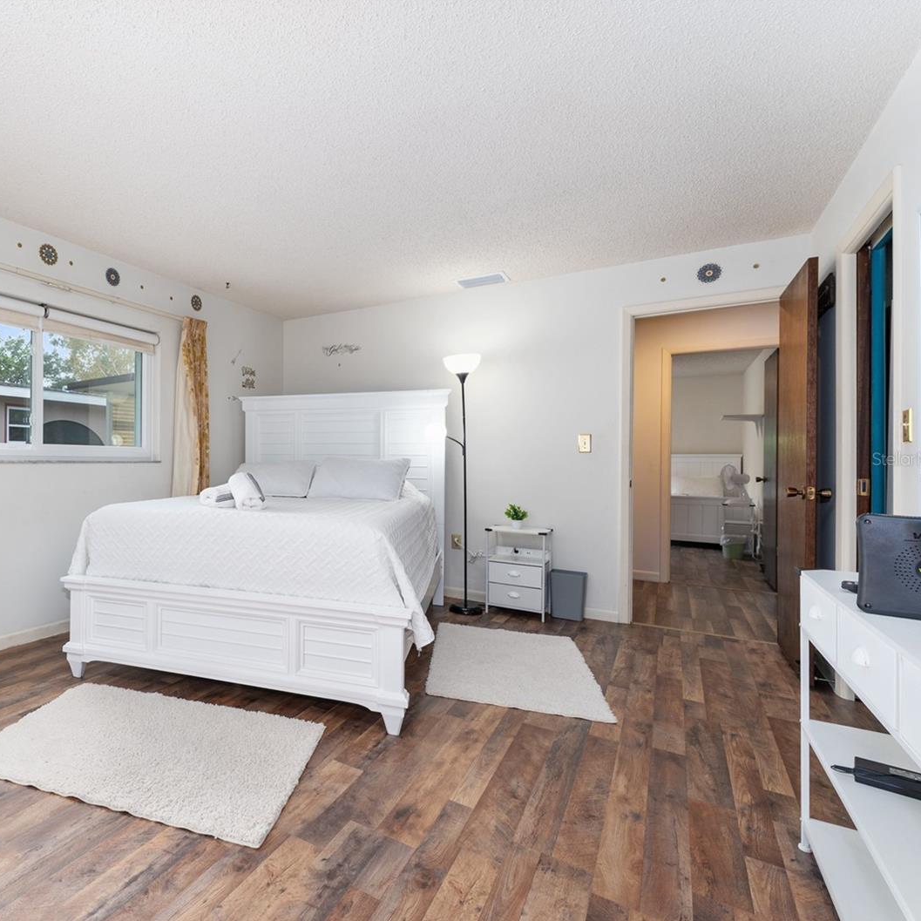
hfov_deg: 76.0
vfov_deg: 80.7
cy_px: 458
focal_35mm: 18
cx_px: 253
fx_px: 542
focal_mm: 14
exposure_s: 1/3
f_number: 7.1
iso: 400
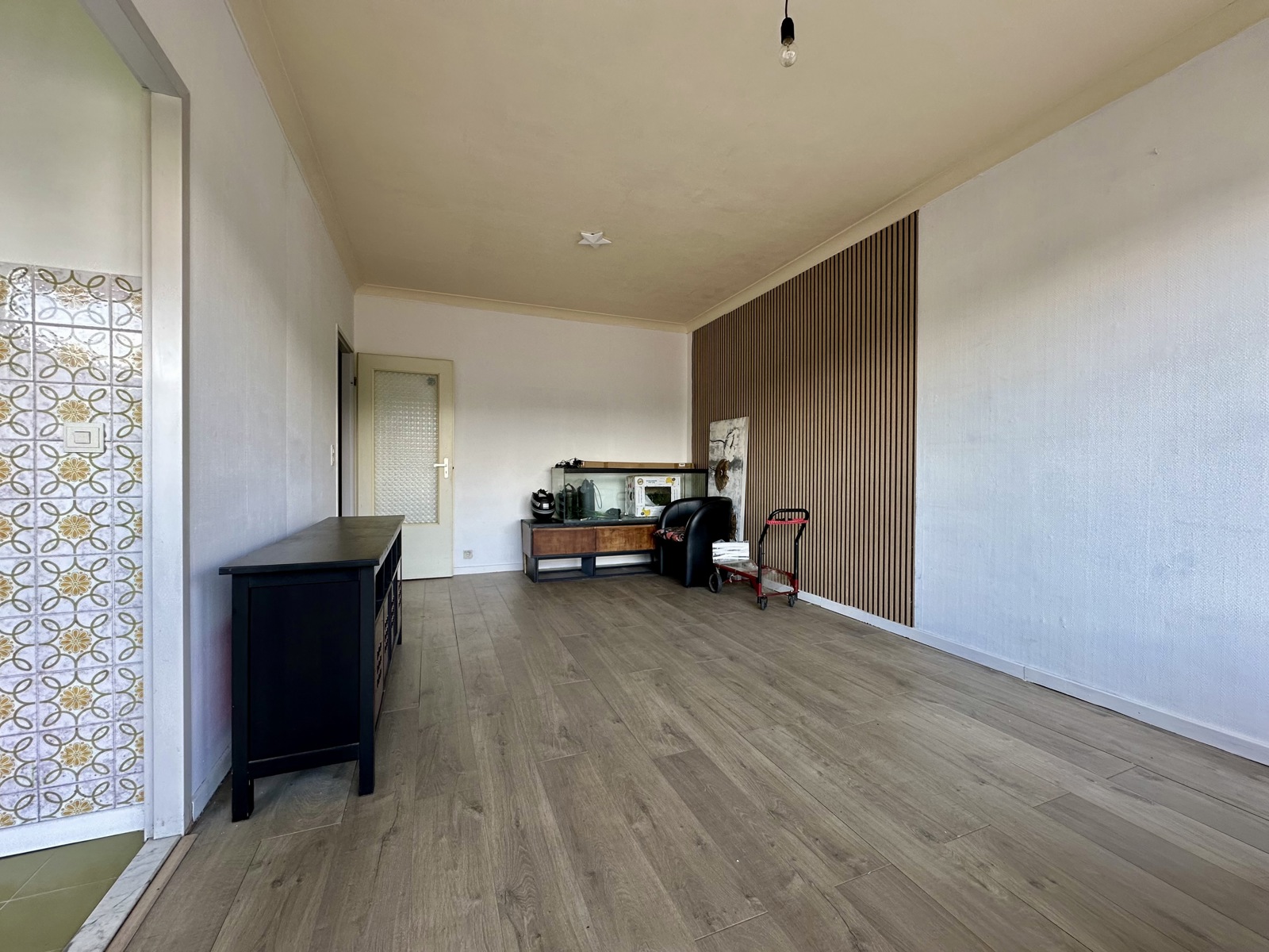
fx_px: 513
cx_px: 634
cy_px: 476
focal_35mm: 14
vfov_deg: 85.7
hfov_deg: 102.1
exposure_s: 1/99
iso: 100
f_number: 2.2
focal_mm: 2.22
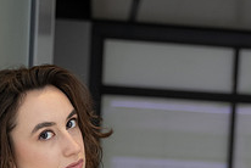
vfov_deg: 12.7
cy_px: 232
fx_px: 726
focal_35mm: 104
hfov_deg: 19.6
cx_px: 167
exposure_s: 1/1000
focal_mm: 37
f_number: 2.8
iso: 1600
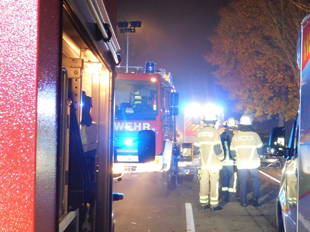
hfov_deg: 26.9
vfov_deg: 20.7
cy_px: 137
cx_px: 249
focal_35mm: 71
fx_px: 636
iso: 400
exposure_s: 1/13
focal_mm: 6.3
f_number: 3.5
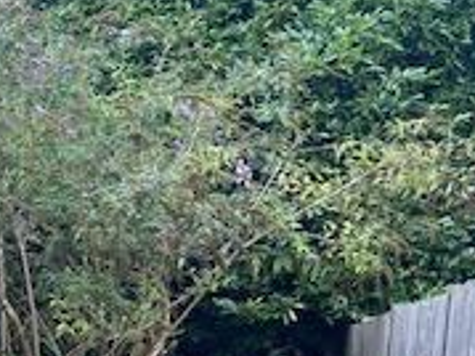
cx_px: -337
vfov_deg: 15.1
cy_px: 478
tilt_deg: -8.1
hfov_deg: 17.7
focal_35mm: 93
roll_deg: -1.5
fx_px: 1275
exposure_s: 1/122
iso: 64
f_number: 1.8
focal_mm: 4.25
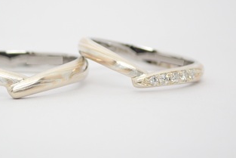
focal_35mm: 115
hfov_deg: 17.7
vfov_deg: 11.9
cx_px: 74
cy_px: 83
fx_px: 754
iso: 200
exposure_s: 1/100
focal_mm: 13.65
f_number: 4.1
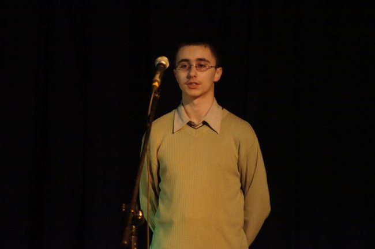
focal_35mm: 450
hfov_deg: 4.6
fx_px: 4683
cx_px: 188
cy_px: 124
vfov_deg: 3.0
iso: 3200
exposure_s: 1/80
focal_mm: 300
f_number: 5.6
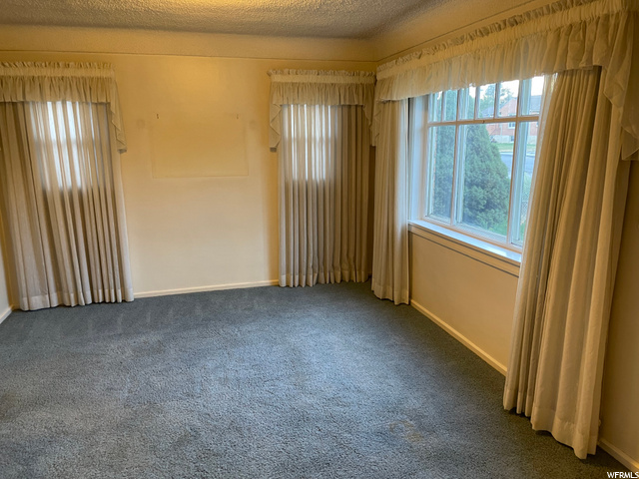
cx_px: 320
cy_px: 240
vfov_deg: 53.1
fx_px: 480
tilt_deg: -11.7
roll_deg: -0.1
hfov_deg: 67.3
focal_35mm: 26
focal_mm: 4.2
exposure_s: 1/60
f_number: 1.6
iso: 160
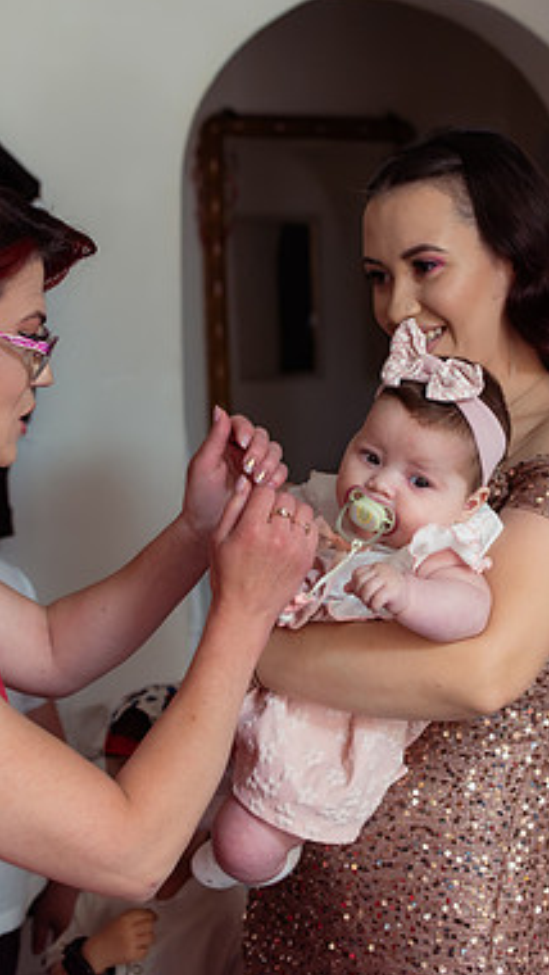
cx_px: 393
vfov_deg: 37.2
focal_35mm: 56
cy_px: 486
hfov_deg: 21.3
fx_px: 1448
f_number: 3.5
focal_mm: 35
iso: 1250
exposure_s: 1/200
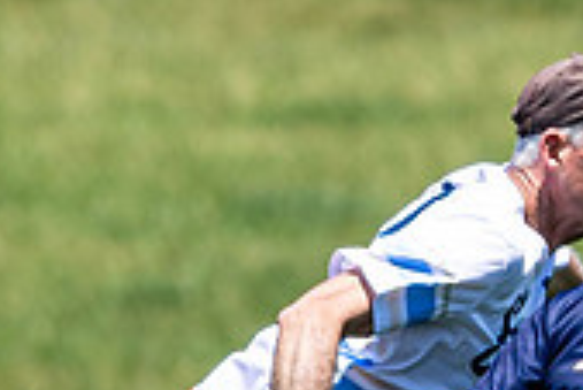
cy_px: 134
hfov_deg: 0.6
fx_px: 53016
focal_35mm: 3271
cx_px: 731
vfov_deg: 0.4
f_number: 2.8
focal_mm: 400
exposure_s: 1/2000
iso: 125
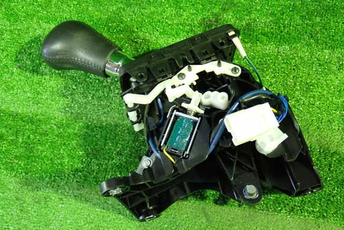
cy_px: 109
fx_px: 392
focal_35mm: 41
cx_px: 172
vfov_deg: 32.7
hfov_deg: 47.4
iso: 800
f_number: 2.7
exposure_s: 1/15
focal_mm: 6.83
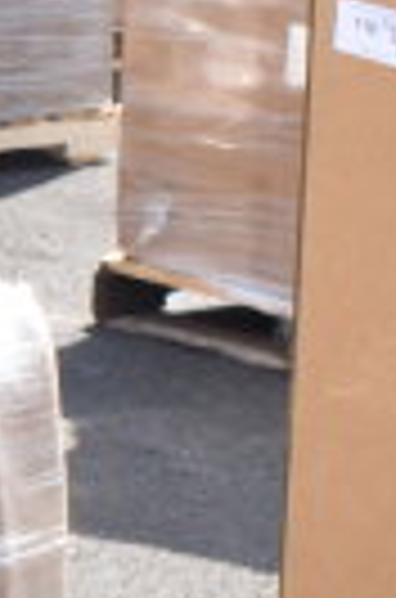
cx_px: -940
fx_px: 3433
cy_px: 420
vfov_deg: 10.0
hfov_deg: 6.0
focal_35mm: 207
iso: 200
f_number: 7.1
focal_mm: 20
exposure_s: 1/200
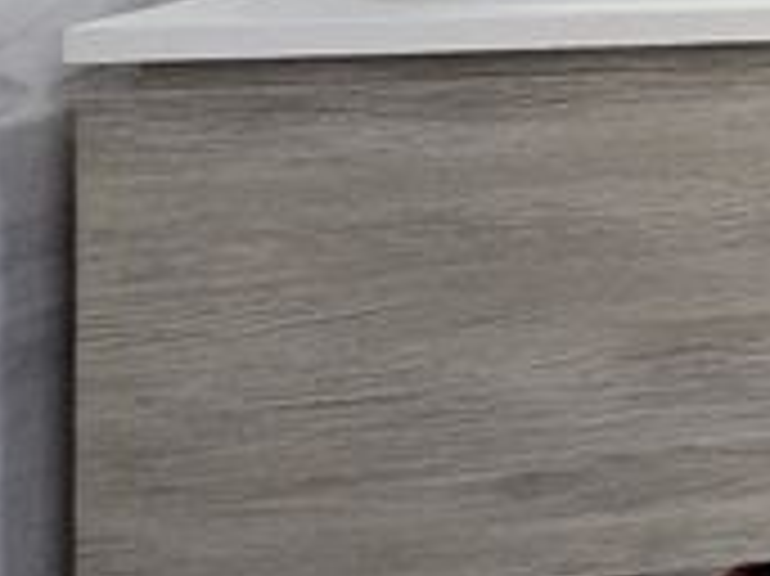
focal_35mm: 76
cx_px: 2170
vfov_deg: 17.3
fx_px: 1689
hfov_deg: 12.4
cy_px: -315
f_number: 2.2
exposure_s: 1/60
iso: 400
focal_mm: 2.2
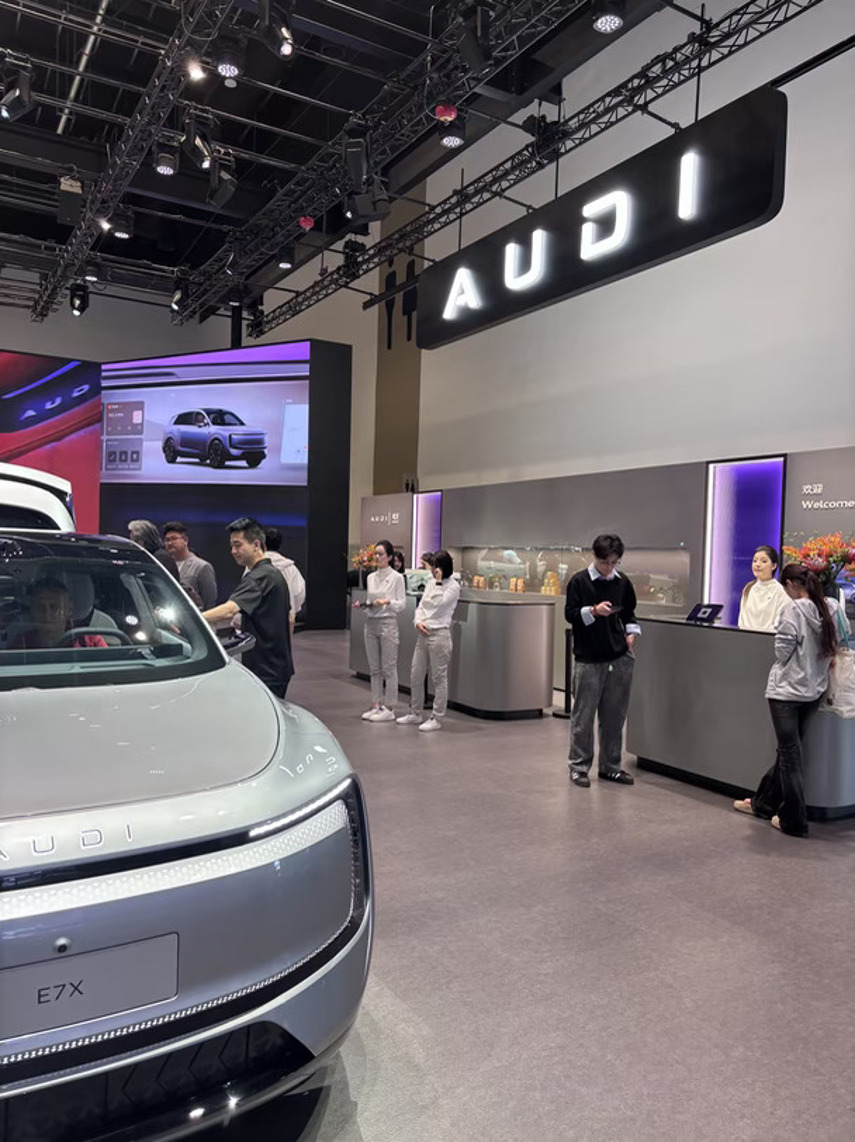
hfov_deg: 53.0
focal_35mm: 26
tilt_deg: -2.3
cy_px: 571
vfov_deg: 67.3
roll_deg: -1.1
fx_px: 857
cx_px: 428
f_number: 1.6
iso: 64
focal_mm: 5.96
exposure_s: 1/50
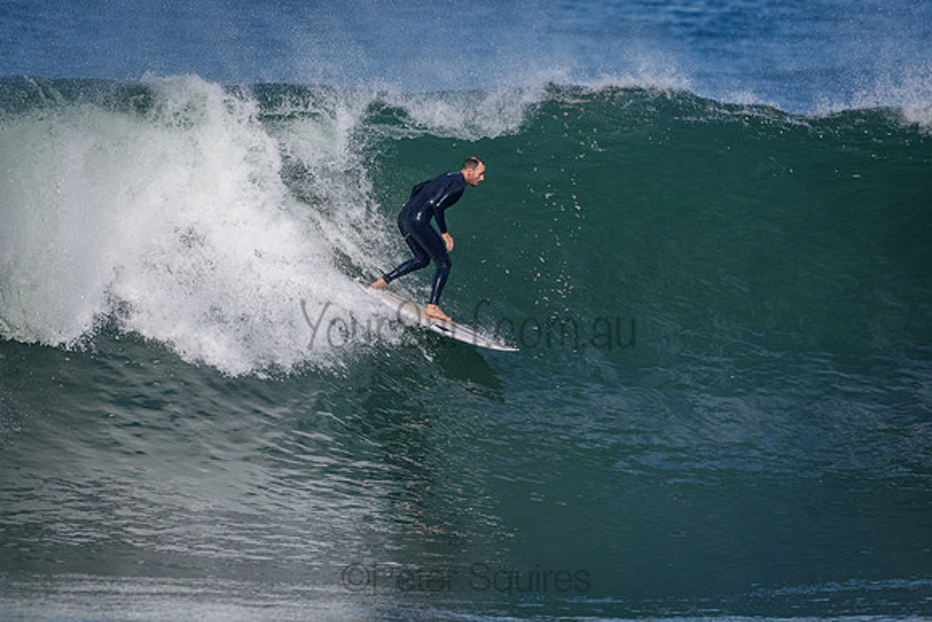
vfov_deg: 1.8
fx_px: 19420
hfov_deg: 2.7
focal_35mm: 750
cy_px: 311
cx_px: 466
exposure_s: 1/2000
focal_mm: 500
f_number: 5.6
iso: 320
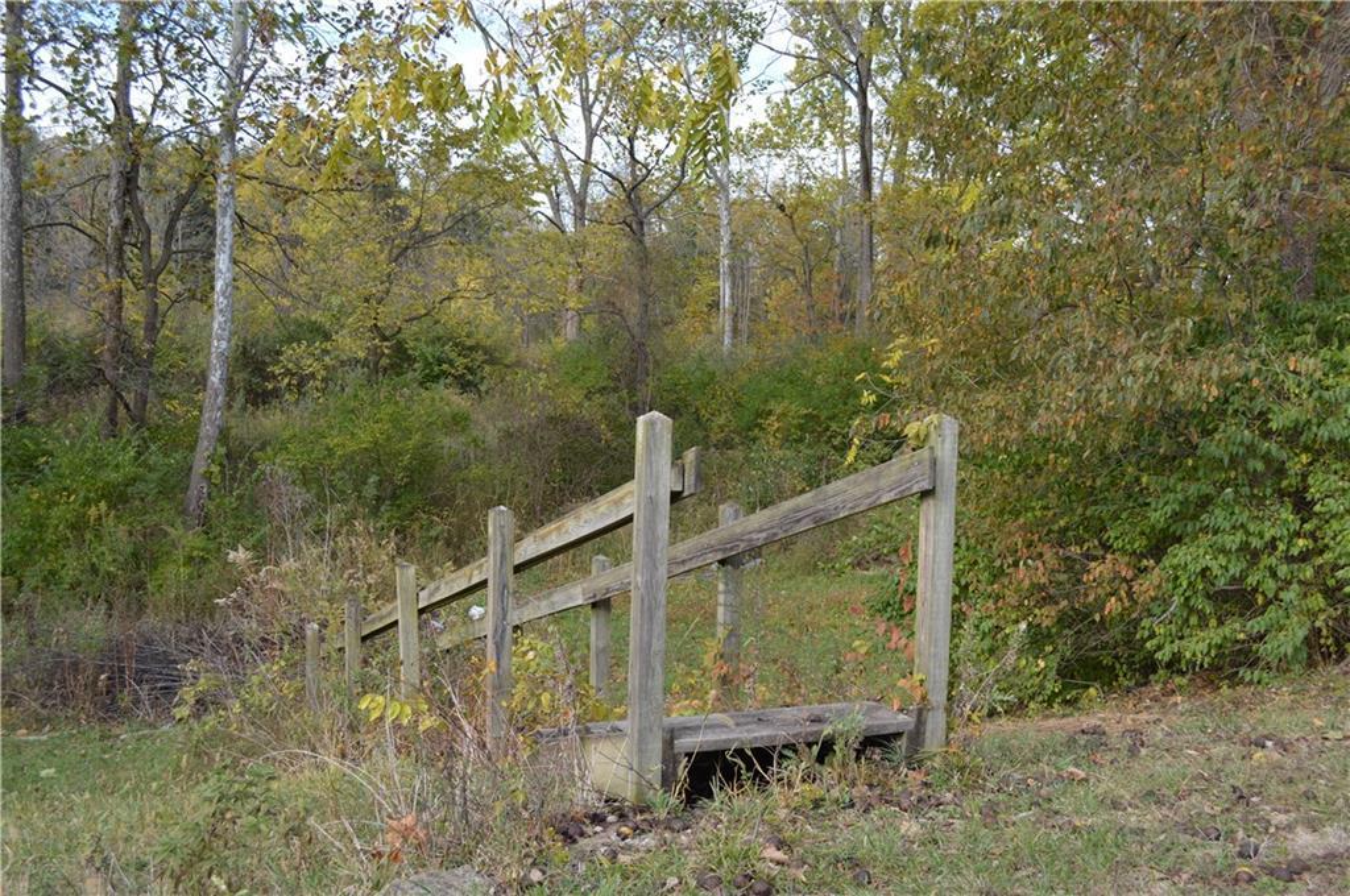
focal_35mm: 36
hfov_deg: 53.2
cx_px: 675
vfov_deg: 36.8
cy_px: 448
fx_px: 1348
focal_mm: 24
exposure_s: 1/125
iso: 110
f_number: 5.6
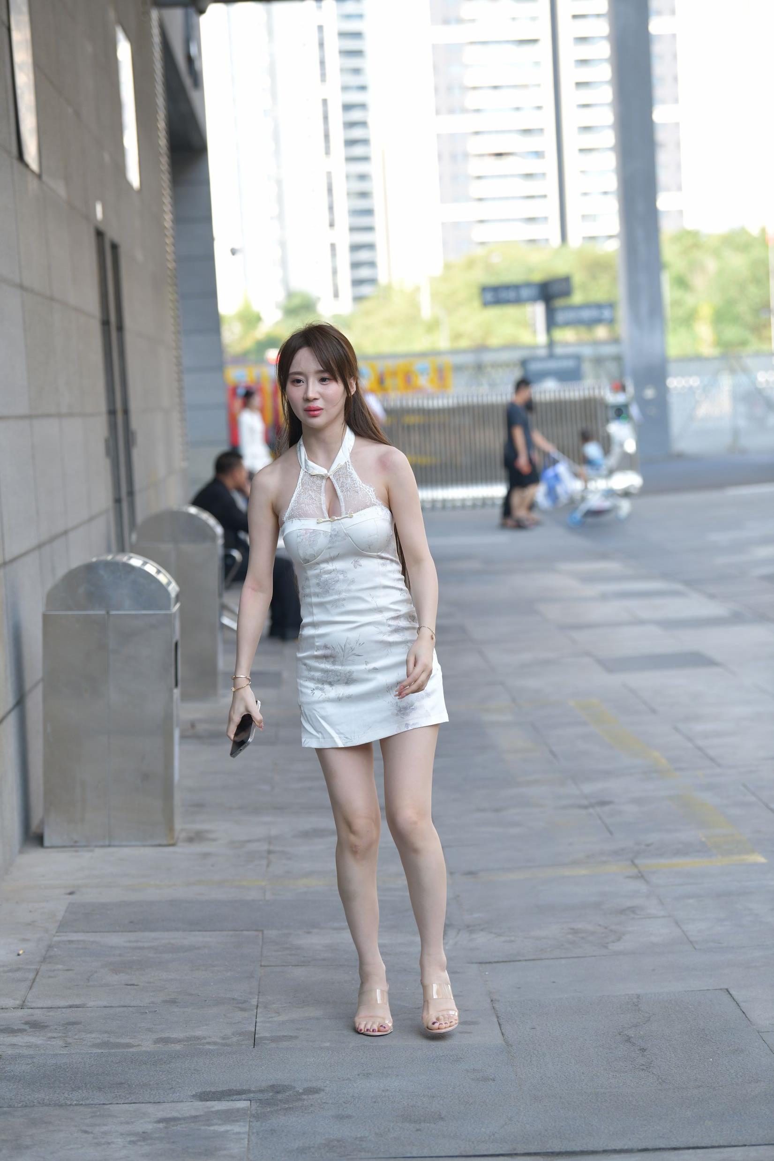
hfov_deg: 13.4
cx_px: 387
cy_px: 580
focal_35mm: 102
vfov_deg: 20.0
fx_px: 3289
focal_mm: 102
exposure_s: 1/640
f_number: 4
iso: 500
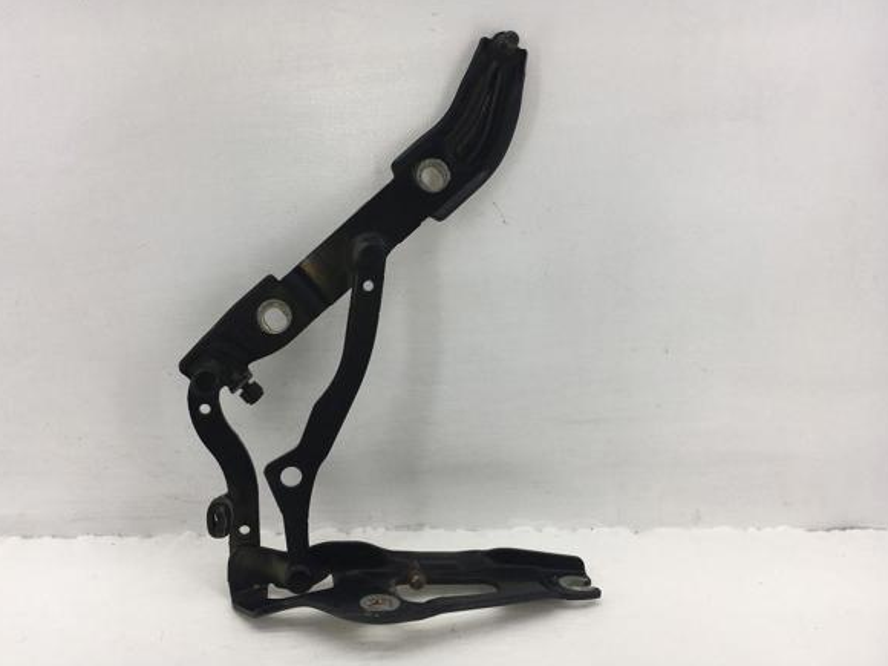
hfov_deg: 56.8
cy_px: 312
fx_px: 821
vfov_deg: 44.1
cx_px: 432
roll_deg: -1.5
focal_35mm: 32
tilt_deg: -14.3
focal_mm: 4.15
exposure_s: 1/458
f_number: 2.2
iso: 25
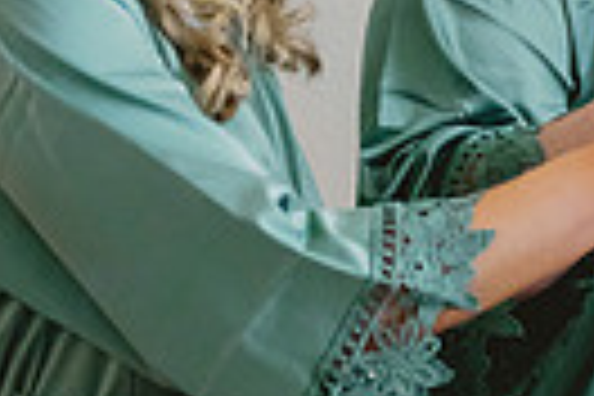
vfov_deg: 5.4
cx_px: 1008
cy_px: 106
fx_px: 4207
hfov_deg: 7.9
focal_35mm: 255
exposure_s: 1/200
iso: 3200
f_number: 2.8
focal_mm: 58
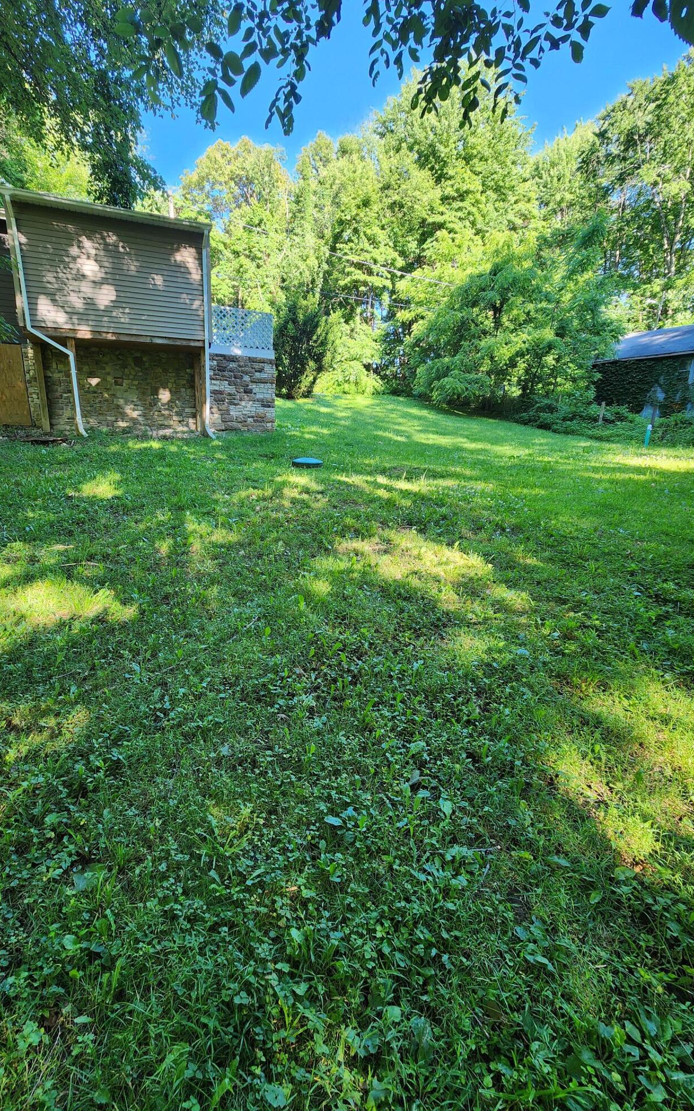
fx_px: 424
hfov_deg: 78.2
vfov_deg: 105.3
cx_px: 302
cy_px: 547
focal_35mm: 14
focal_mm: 2.2
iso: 80
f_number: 2.2
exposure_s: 1/120
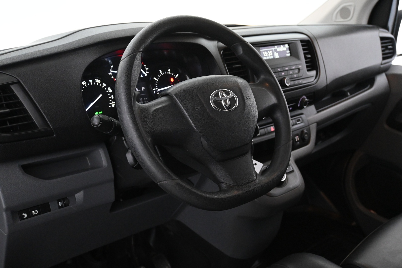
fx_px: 419
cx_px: 201
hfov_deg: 51.3
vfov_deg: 35.5
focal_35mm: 38
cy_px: 134
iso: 3600
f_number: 4.2
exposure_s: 1/40
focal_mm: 25
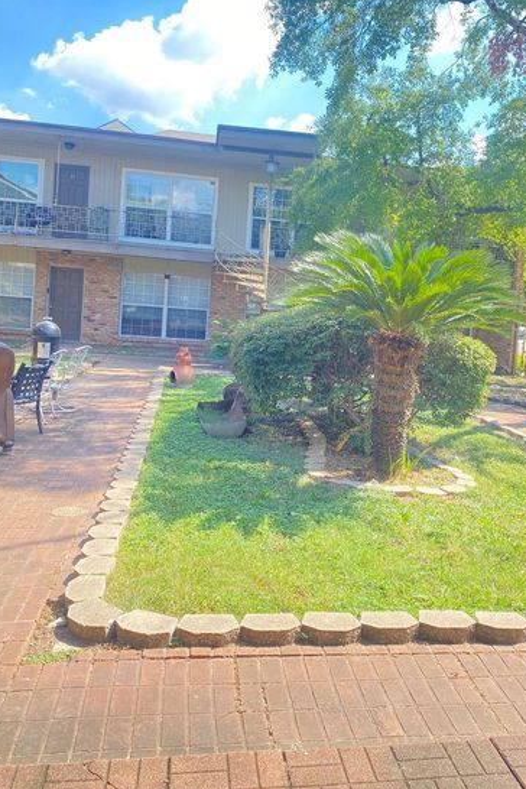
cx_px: 329
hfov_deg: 39.7
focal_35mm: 33
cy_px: 339
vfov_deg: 57.0
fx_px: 723
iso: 32
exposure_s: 1/371
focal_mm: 4.25
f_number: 1.8
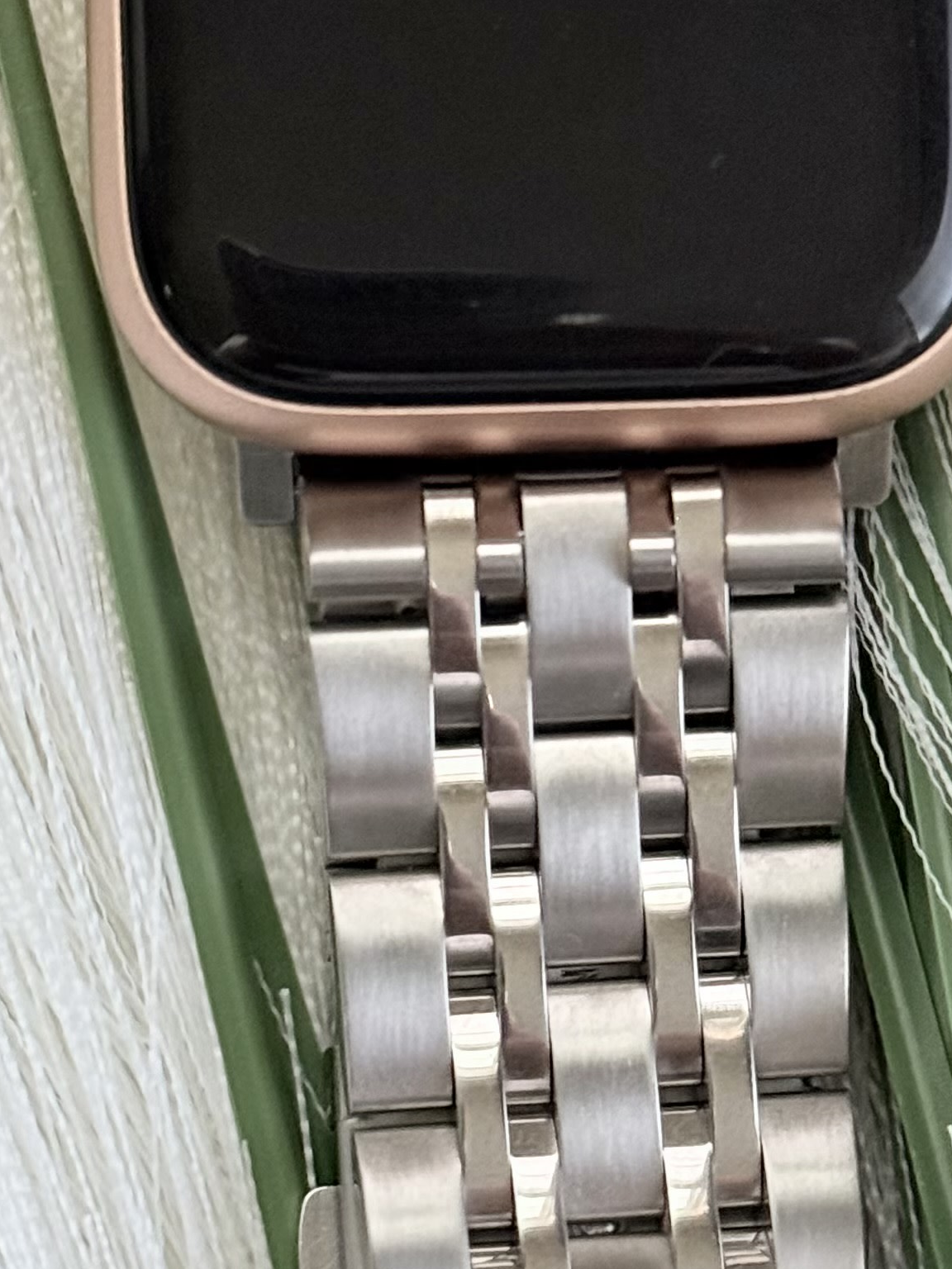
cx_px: 612
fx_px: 4620
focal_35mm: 126
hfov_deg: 11.8
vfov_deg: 15.6
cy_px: 512
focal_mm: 6.8
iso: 500
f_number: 1.8
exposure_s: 1/39
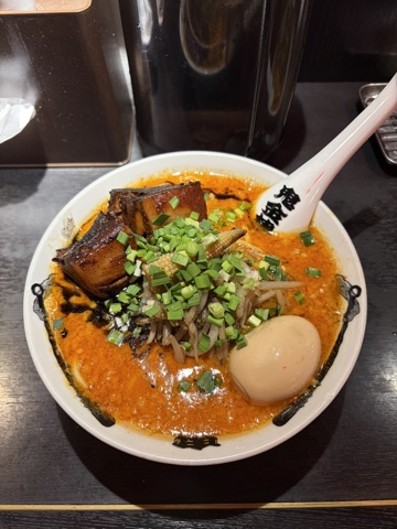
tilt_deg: -59.2
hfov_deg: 53.1
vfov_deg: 67.3
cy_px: 264
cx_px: 198
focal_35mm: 26
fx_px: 398
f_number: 1.6
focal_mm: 5.96
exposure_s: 1/50
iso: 160
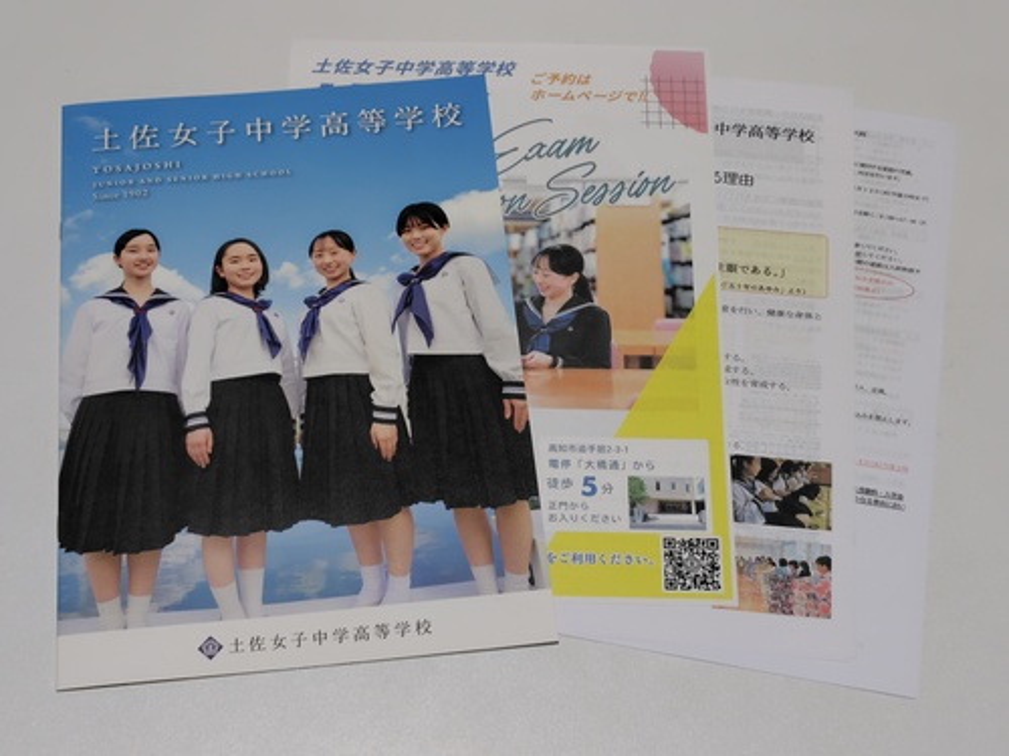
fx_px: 670
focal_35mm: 23
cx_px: 504
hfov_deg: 73.9
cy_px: 378
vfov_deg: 58.9
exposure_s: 1/100
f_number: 1.9
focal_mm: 5.6
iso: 283
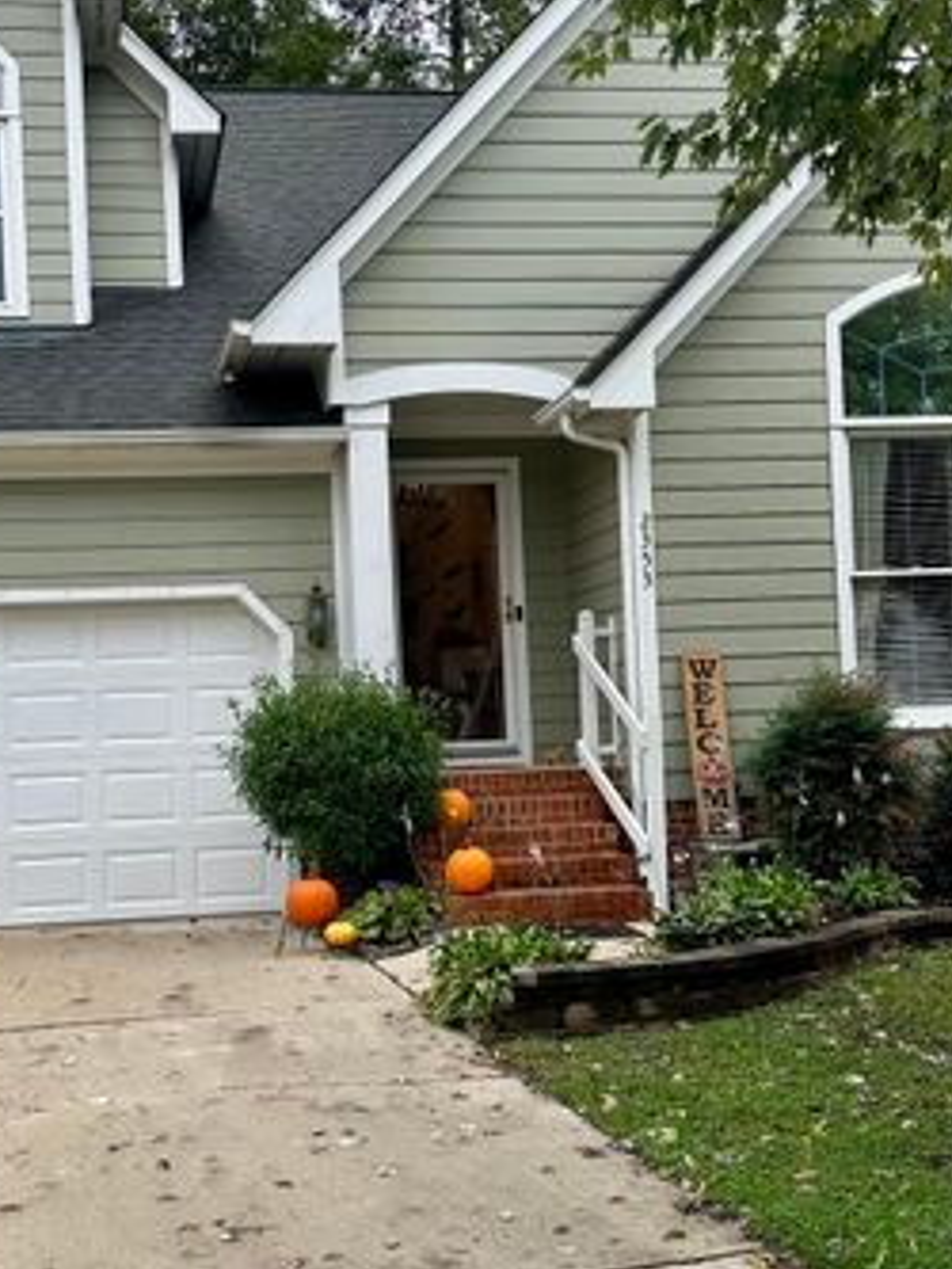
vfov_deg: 39.6
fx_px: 1759
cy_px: 657
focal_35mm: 48
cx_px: 347
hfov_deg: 30.1
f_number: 1.78
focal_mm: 6.86
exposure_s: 1/310
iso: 80
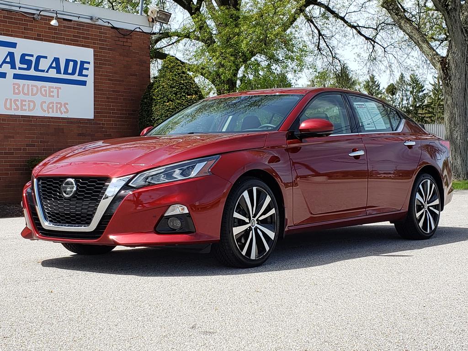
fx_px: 352
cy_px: 176
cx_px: 234
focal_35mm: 26
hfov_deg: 67.3
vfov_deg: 53.1
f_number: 2.4
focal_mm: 4.3
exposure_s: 1/927
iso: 50
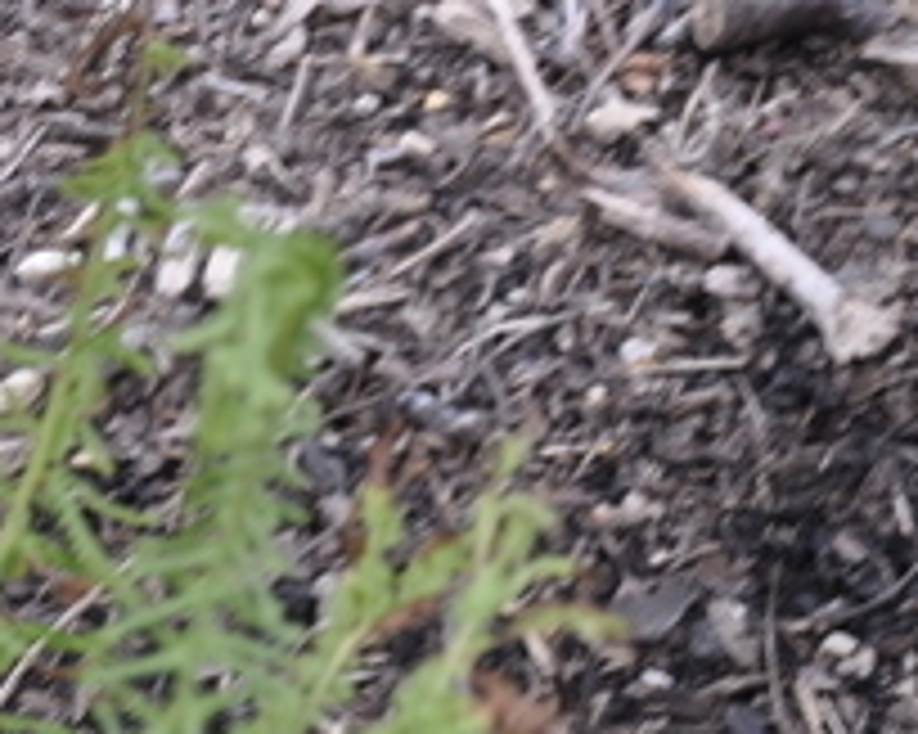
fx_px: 13497
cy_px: 1045
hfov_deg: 3.9
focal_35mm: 497
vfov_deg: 3.1
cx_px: -36
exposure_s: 1/80
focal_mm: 90
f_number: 5.6
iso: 400
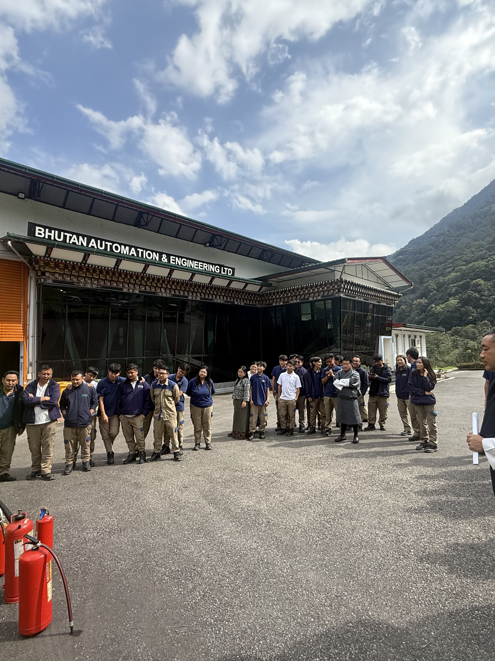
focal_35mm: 19
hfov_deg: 68.7
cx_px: 254
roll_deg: +1.8
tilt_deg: +5.5
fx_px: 362
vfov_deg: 84.7
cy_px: 328
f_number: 2.2
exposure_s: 1/1125
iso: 64
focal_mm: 2.22
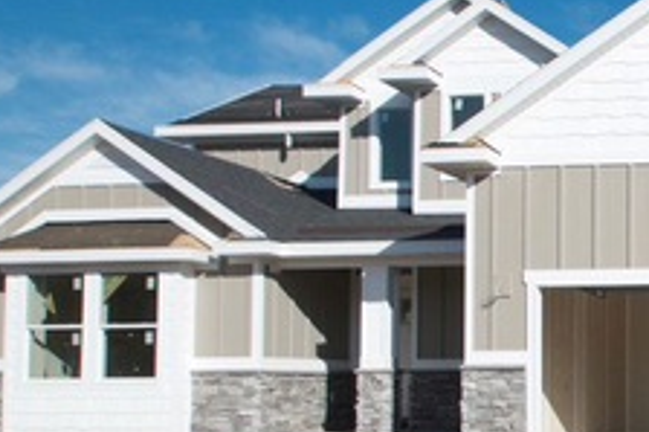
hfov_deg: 27.9
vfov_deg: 22.5
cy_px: 293
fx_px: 1081
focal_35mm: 60
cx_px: 837
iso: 100
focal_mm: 14
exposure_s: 1/320
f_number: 9
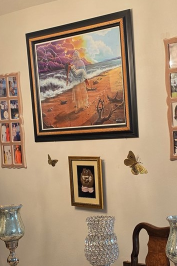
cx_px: 92
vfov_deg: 28.0
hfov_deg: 18.9
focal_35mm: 72
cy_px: 166
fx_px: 532
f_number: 1.4
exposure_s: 1/120
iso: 160
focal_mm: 6.5
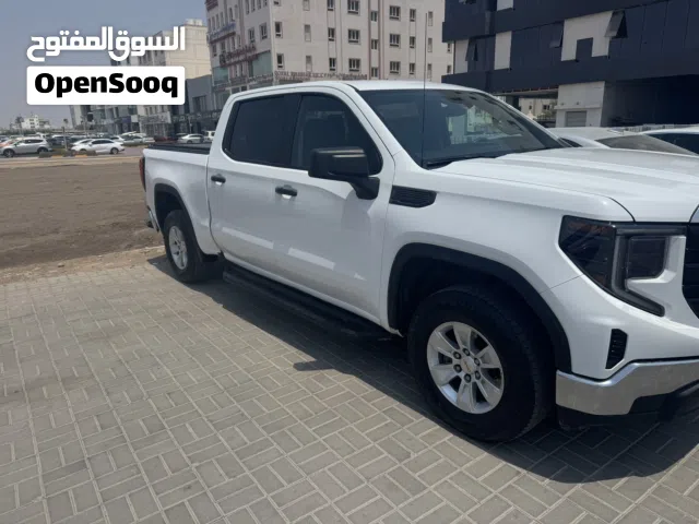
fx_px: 485
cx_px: 350
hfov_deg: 71.6
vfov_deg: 56.8
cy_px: 262
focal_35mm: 24
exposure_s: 1/9009
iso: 80
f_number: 1.78
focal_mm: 6.76
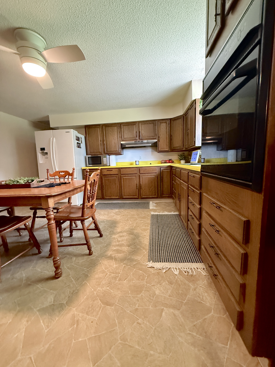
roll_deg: +0.7
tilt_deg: -5.9
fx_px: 148
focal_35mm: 14
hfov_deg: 85.7
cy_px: 184
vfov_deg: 102.1
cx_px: 138
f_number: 2.2
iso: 640
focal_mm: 2.22
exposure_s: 1/60
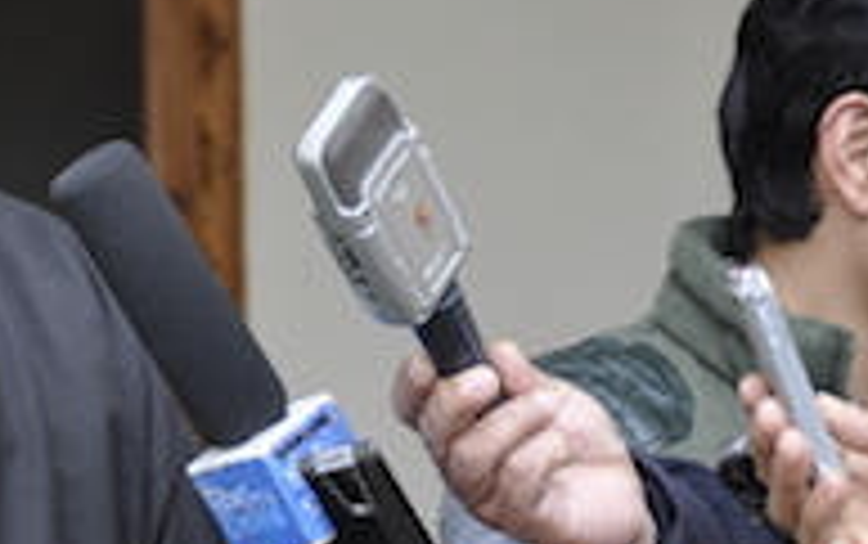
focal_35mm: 245
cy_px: 27
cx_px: -193
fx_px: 5801
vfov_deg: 5.4
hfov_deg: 8.5
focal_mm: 62
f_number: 5.6
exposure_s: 1/125
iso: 400
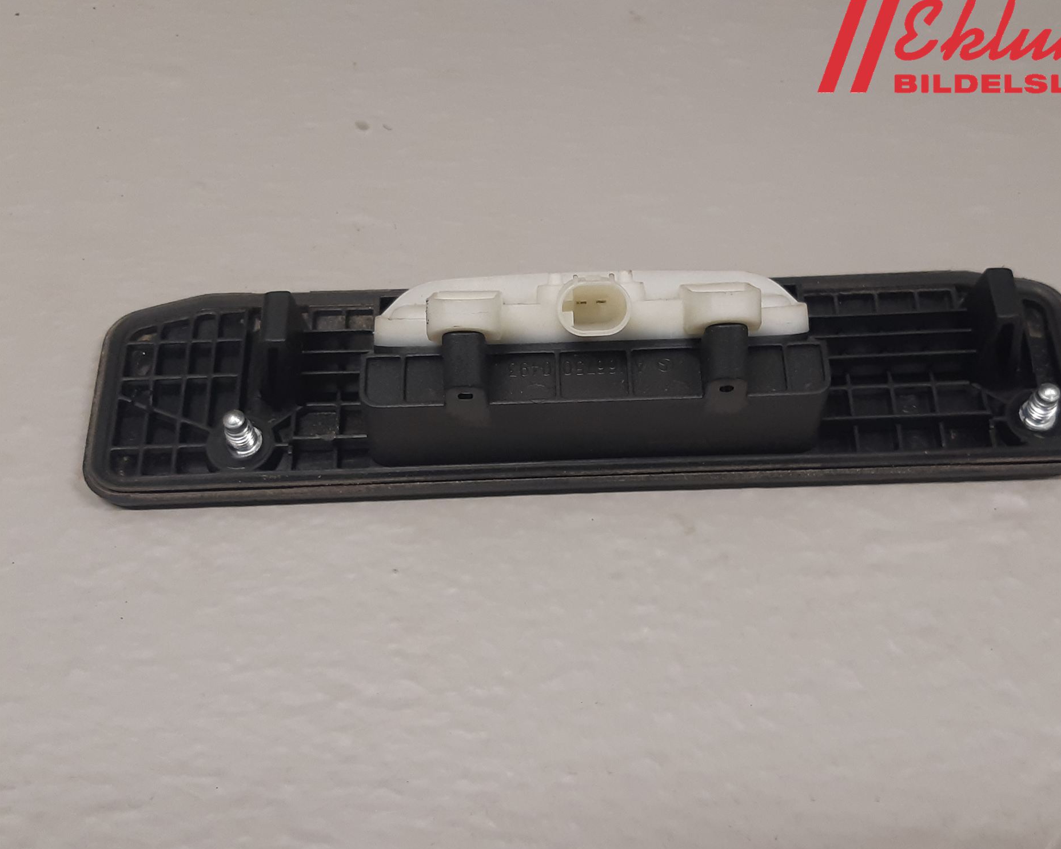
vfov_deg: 51.5
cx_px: 583
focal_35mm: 28
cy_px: 435
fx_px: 879
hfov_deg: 62.1
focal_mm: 3.93
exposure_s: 1/50
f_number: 1.7
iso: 125
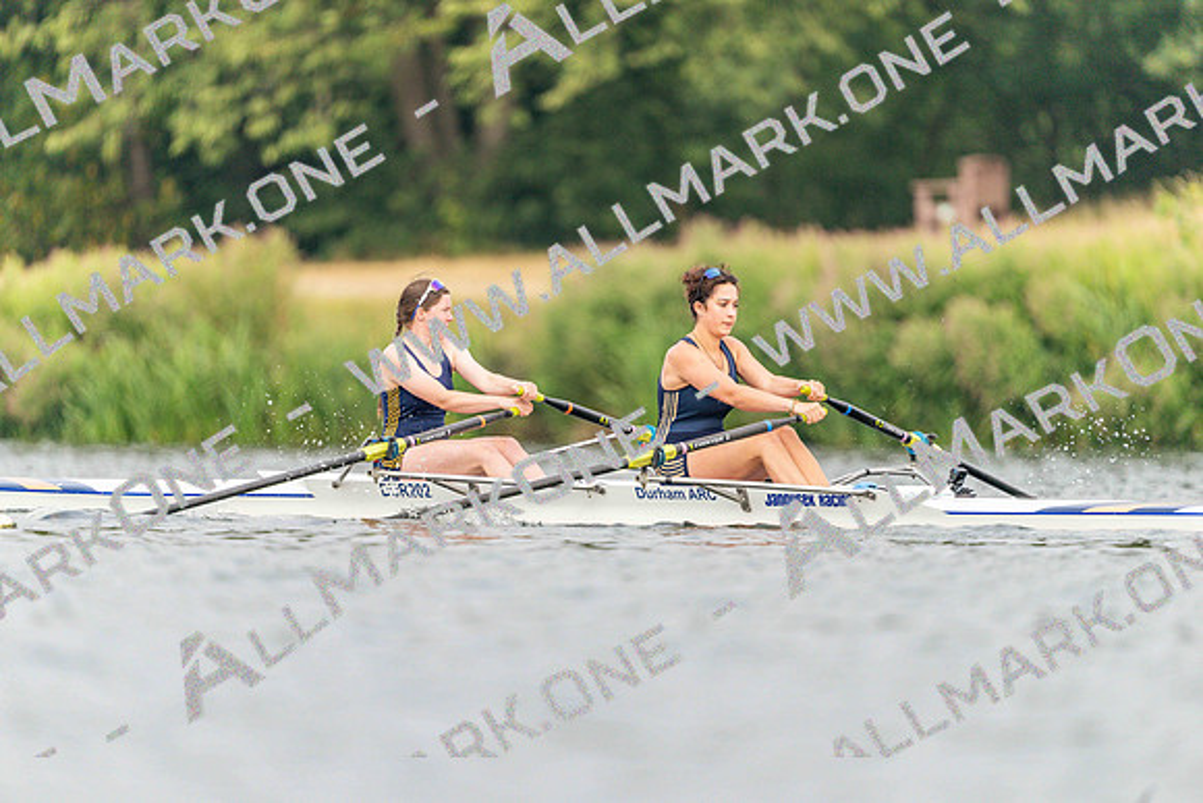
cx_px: 602
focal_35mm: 600
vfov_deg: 2.3
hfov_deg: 3.4
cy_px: 402
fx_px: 20054
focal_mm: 600
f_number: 4
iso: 400
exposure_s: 1/2000
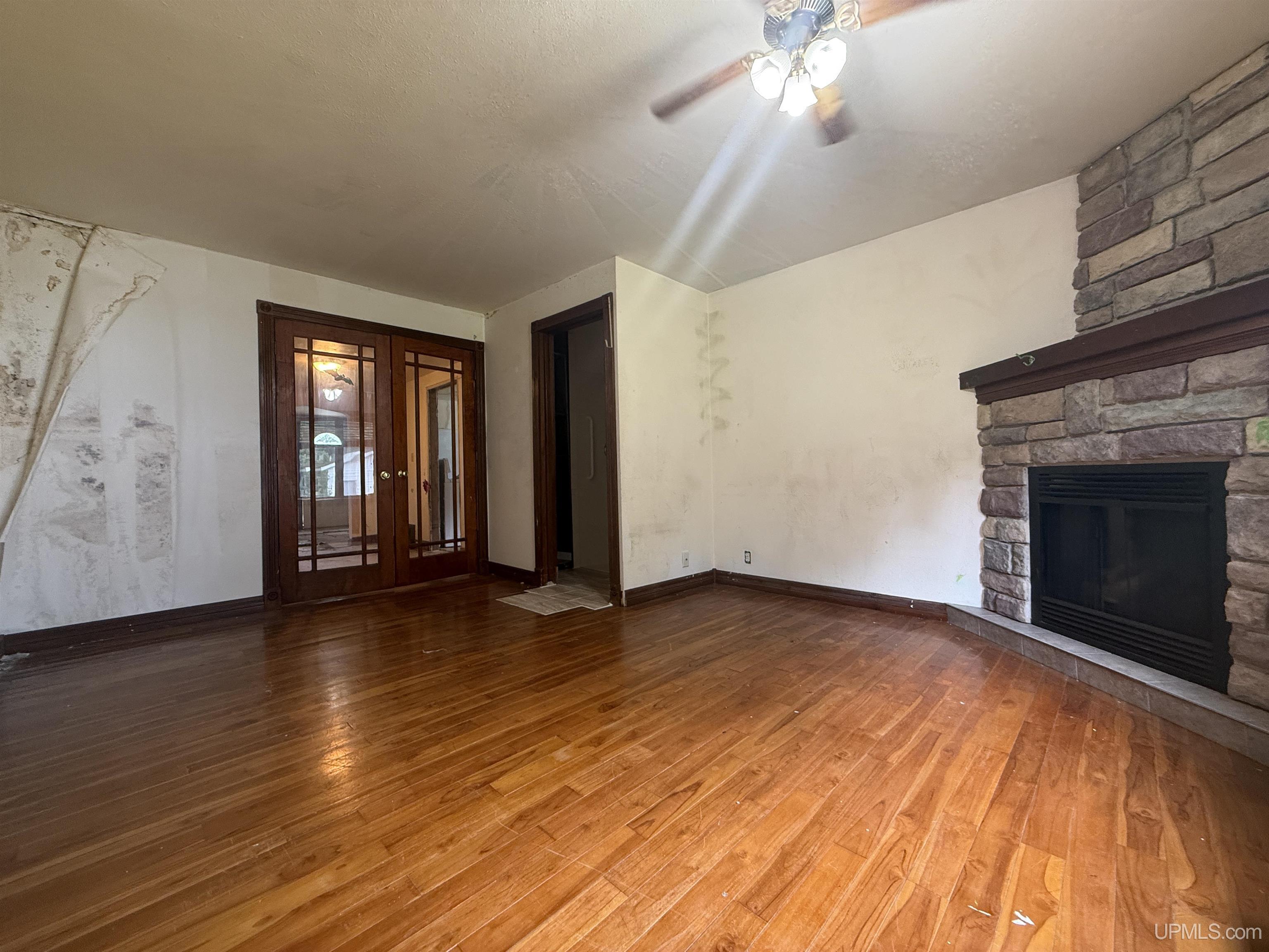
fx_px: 513
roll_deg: +1.0
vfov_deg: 85.7
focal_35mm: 14
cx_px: 634
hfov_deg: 102.1
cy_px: 476
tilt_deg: +1.5
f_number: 2.2
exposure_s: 1/60
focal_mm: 2.22
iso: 250
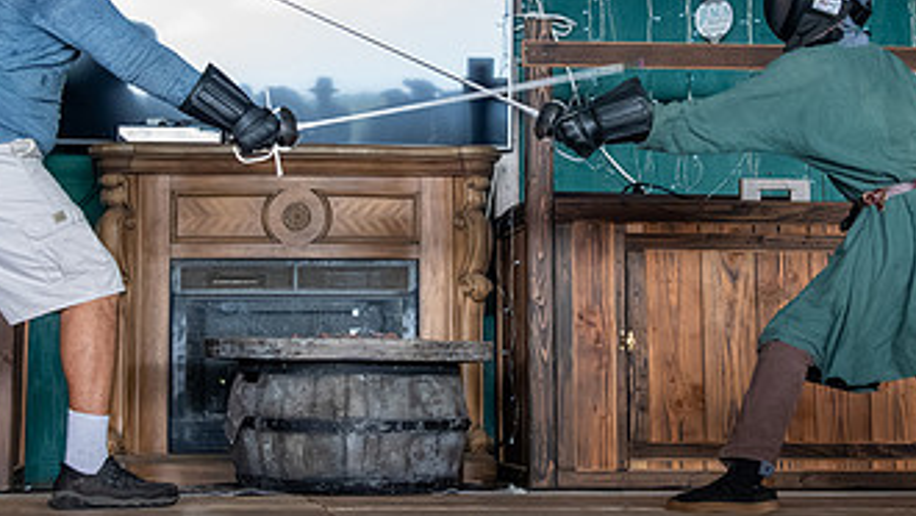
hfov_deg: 23.4
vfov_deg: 13.3
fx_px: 2211
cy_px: 106
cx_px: 416
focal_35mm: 91
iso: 8000
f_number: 5.6
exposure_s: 1/320
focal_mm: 40
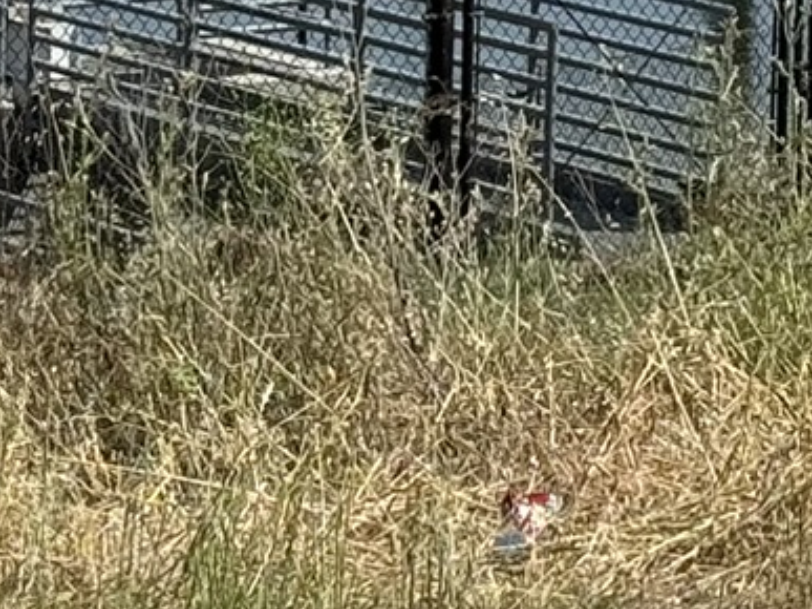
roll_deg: -0.6
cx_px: 1060
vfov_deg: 5.7
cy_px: -682
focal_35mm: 254
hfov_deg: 7.7
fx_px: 5956
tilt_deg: -1.6
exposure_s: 1/7874
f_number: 1.78
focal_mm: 6.76
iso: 64
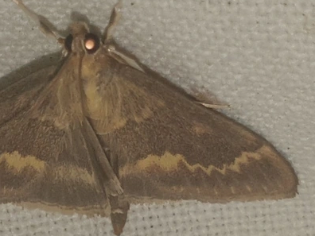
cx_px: 107
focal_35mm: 42
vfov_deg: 34.3
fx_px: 382
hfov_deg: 44.2
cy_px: 129
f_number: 2.4
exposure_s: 1/2445
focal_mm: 4.3
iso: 50
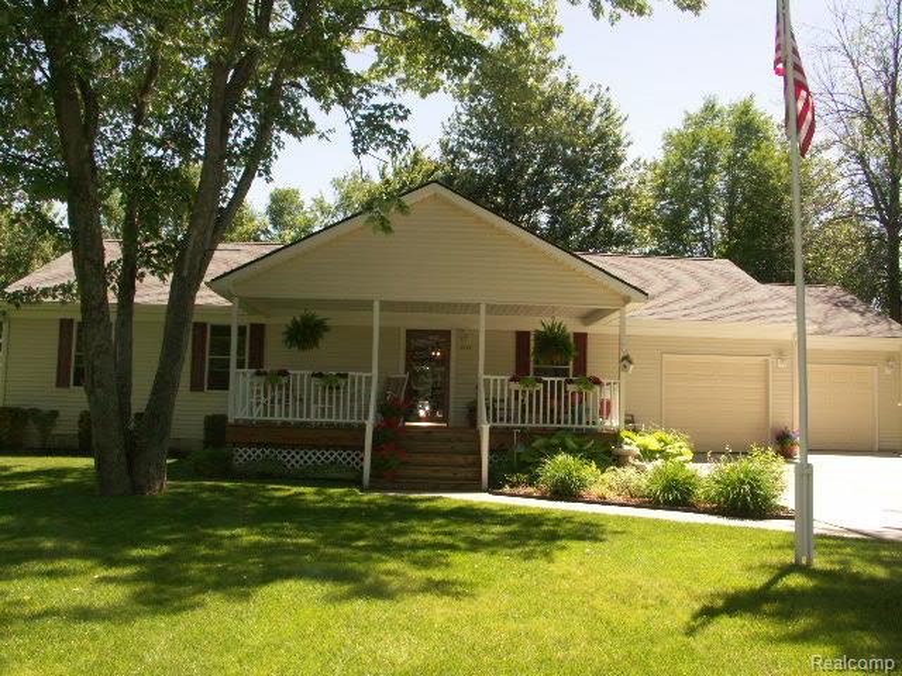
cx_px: 451
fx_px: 730
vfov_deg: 49.7
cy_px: 338
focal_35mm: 28
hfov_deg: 63.4
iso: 100
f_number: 5.6
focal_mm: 7.2
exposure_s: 1/200
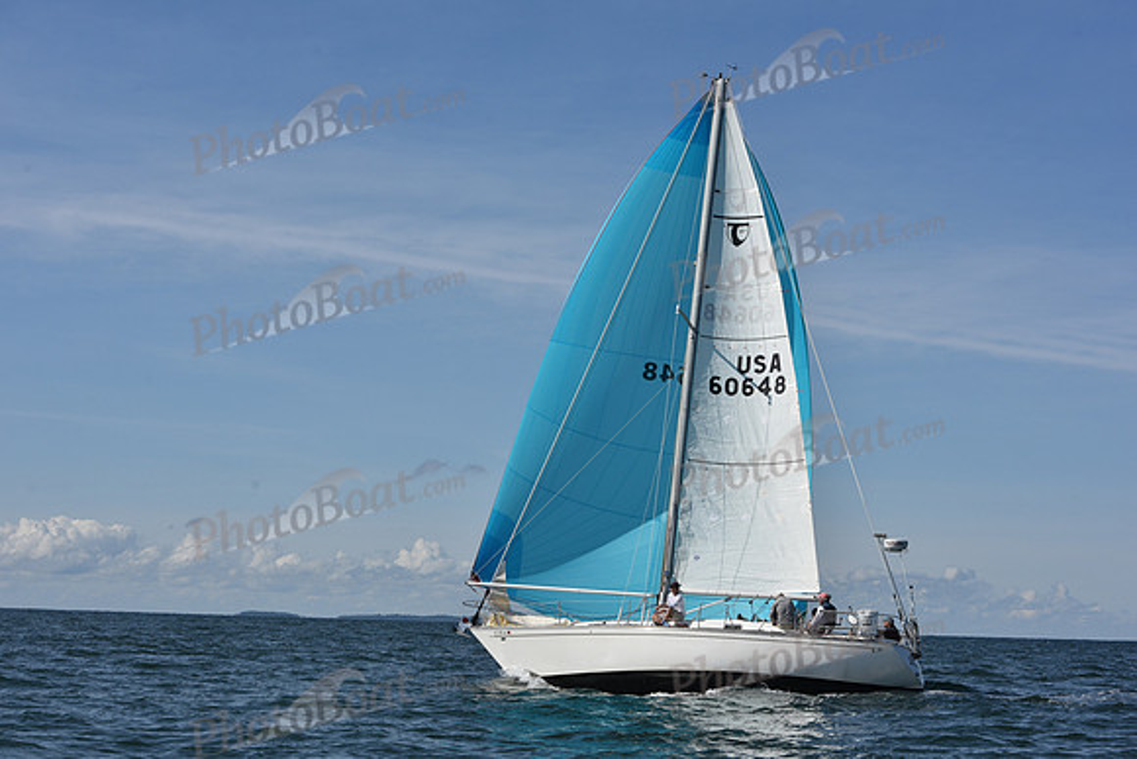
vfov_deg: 19.5
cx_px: 568
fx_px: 2211
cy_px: 380
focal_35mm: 70
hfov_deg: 28.8
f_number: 10
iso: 250
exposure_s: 1/1250
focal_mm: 70
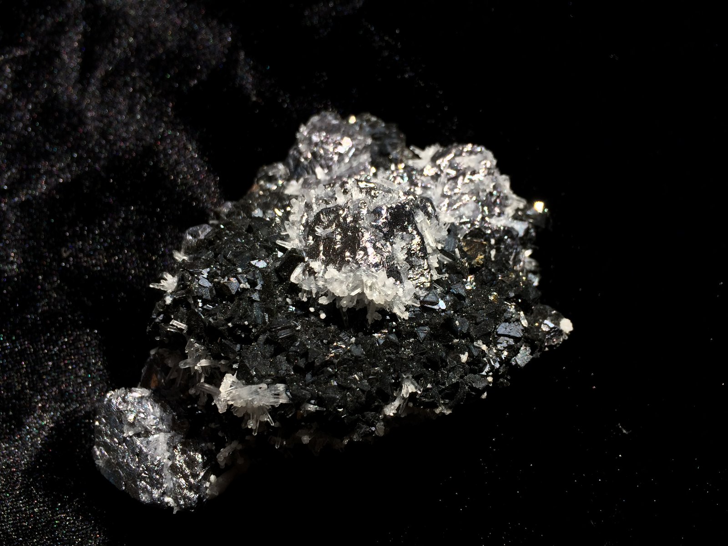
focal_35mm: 29
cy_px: 273
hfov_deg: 61.7
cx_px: 364
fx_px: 610
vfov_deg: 48.2
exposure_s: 1/672
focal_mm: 4.15
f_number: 2.2
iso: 32
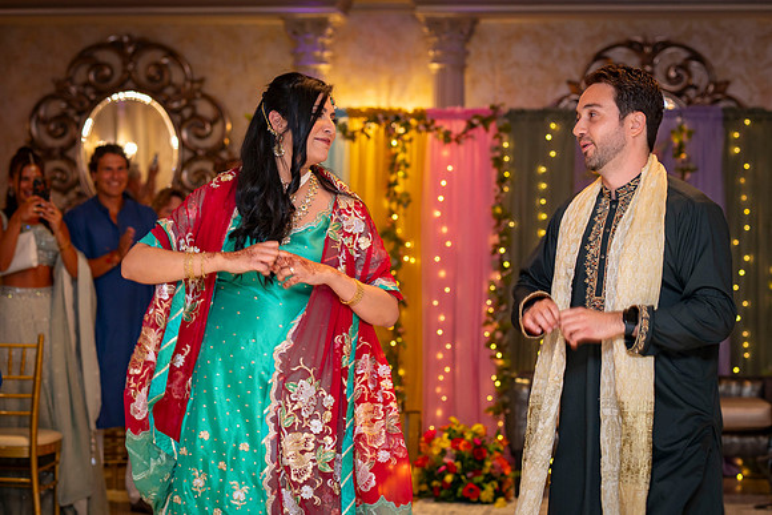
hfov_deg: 22.8
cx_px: 384
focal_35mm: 89
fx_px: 1917
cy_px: 255
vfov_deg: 15.3
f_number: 4
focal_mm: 85
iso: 640
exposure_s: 1/100
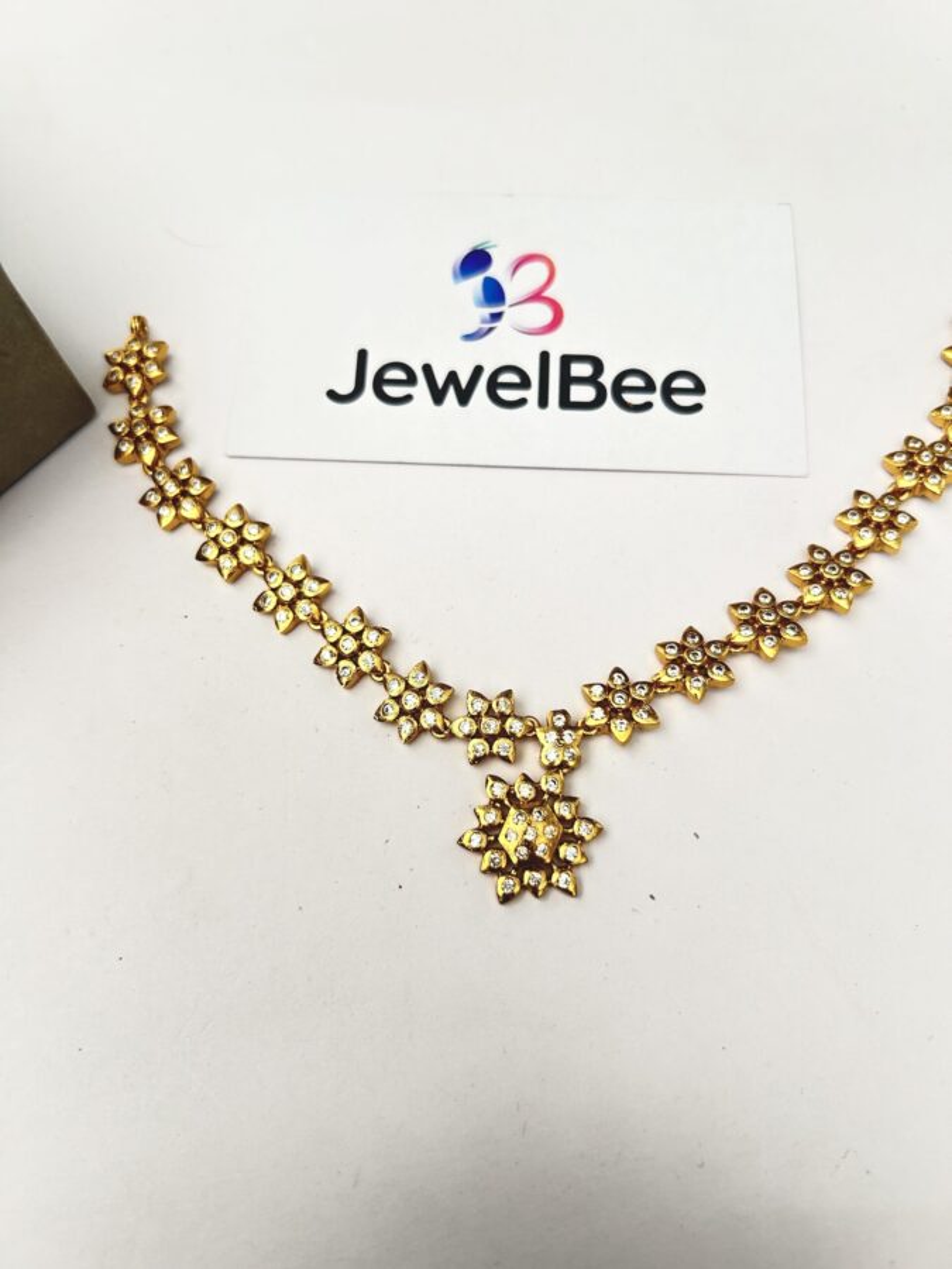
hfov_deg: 53.1
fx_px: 953
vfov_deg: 67.3
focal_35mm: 26
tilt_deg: -72.3
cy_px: 634
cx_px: 476
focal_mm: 5.7
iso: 100
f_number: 1.5
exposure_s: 1/100
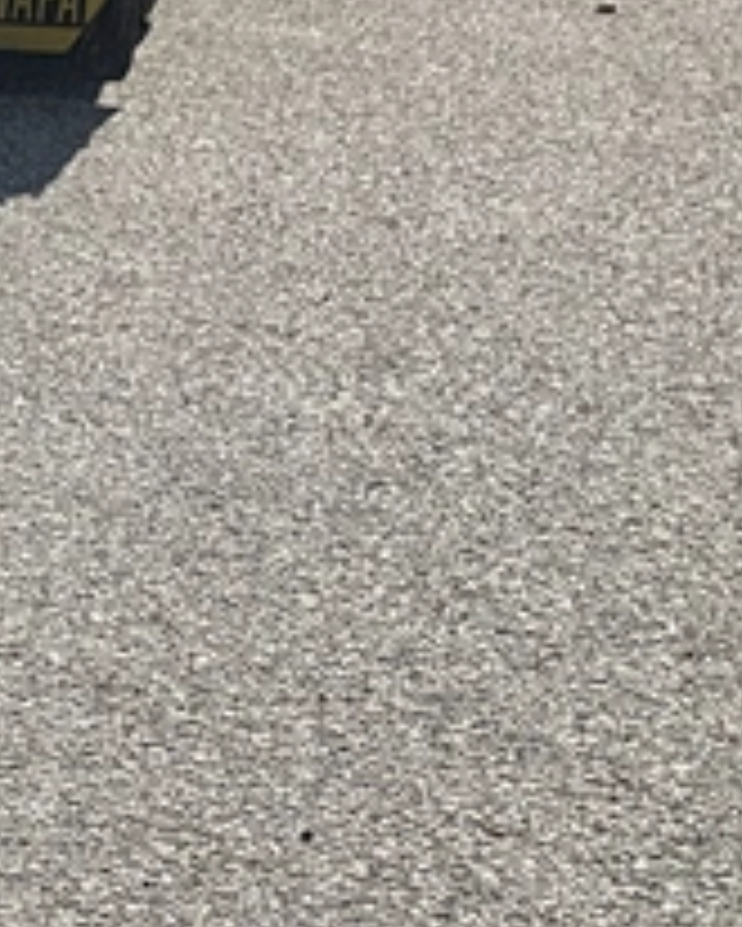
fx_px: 2825
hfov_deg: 13.3
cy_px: 1204
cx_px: -630
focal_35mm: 103
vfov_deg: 17.5
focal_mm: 3
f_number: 1.8
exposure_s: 1/1730
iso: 25
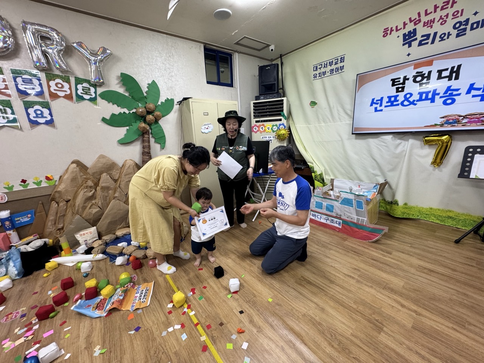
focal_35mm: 14
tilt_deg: -13.4
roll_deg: +3.4
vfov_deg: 85.7
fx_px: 196
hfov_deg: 102.1
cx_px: 242
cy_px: 182
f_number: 2.2
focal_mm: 2.22
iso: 200
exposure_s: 1/60
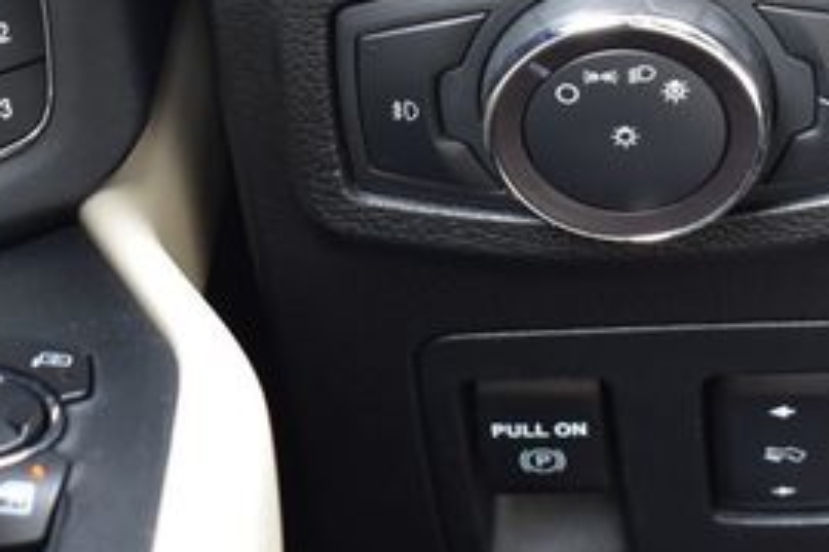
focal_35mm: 196
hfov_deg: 10.5
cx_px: 407
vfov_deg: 7.0
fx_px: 4515
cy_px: 284
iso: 640
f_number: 6.3
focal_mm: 55
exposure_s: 1/15
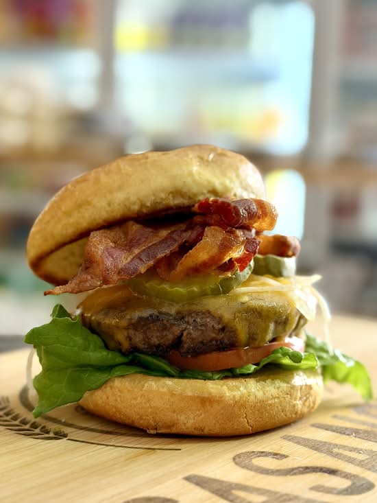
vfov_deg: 39.7
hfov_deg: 30.3
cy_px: 252
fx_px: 697
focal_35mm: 48
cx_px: 188
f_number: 1.78
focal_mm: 6.76
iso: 250
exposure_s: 1/40
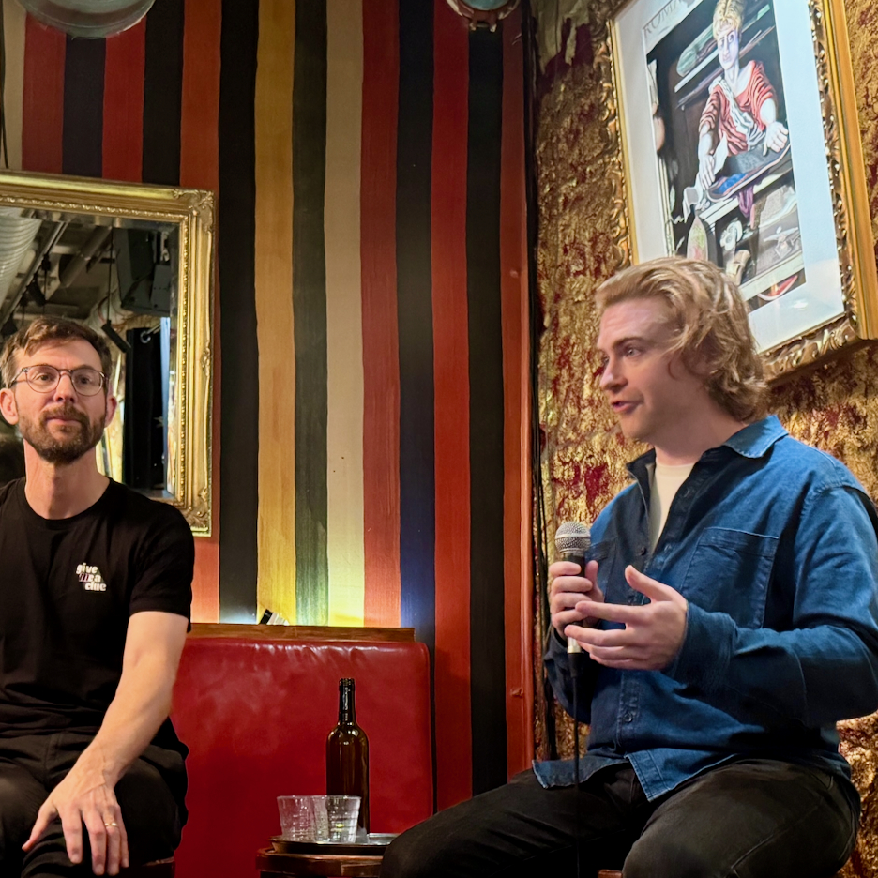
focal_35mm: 29
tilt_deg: +5.3
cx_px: 448
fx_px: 832
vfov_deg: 55.6
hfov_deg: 55.6
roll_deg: +0.1
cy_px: 436
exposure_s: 1/25
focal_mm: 6.76
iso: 800
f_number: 1.78
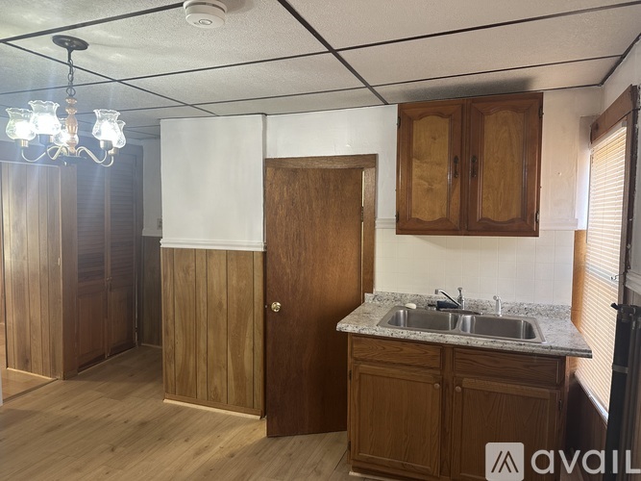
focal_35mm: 24
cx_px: 320
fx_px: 444
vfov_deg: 56.8
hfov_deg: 71.6
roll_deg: -1.3
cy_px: 240
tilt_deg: -3.7
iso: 125
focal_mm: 6.86
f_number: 1.78
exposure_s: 1/60
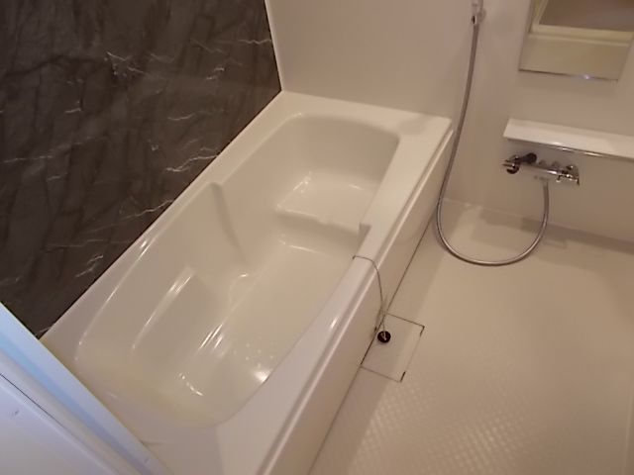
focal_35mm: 26
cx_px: 317
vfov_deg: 53.1
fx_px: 476
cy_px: 238
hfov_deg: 67.3
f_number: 3.2
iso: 200
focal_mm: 4.6
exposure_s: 1/25
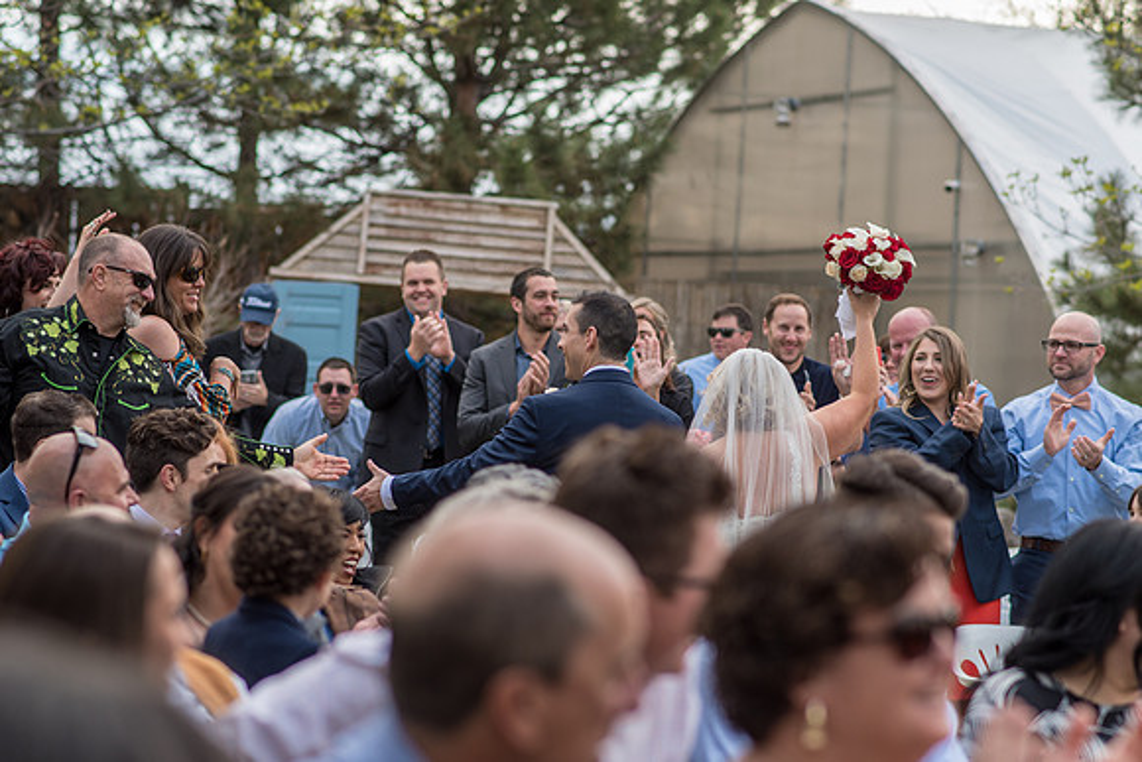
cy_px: 426
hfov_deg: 18.3
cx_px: 570
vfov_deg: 12.2
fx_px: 3553
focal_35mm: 112
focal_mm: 85
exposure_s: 1/500
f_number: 2.8
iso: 100
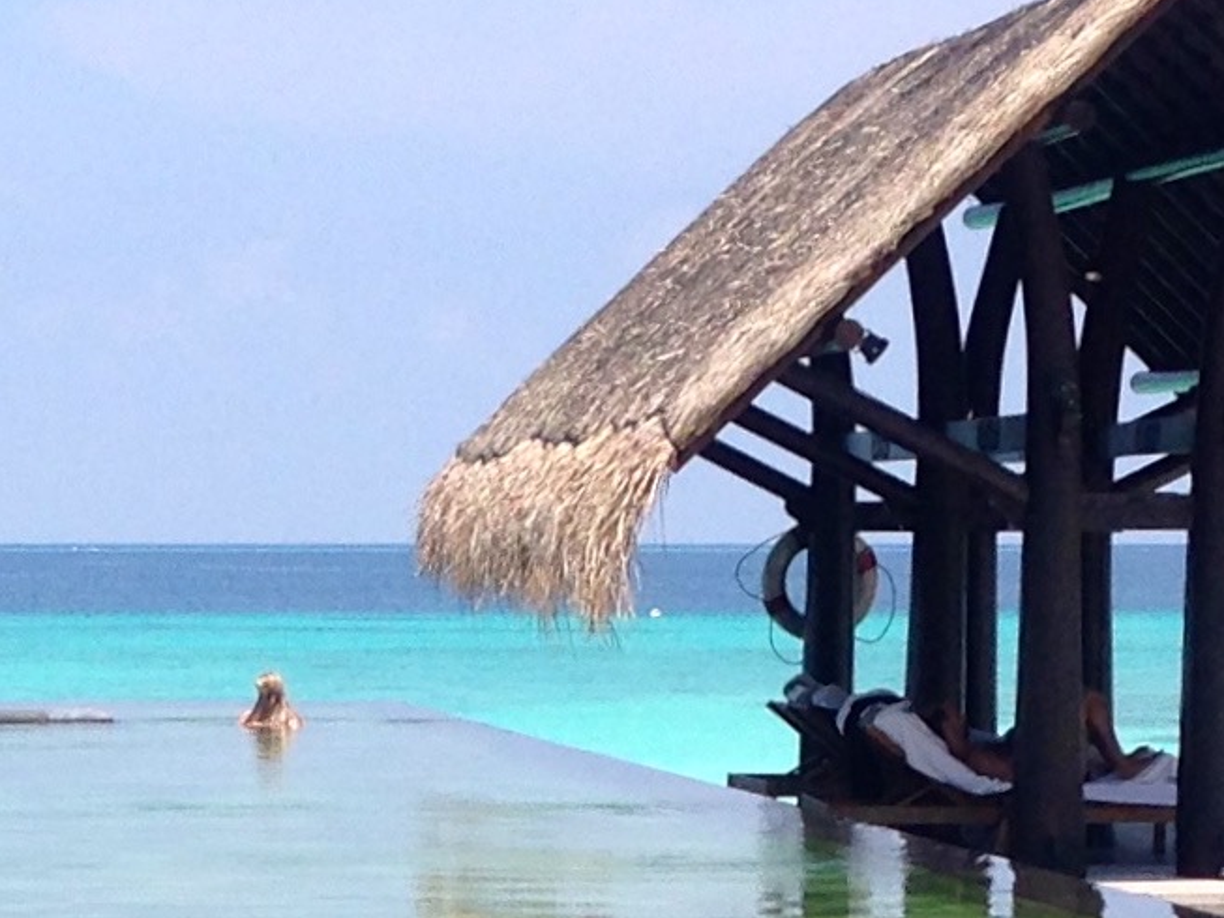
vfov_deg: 9.0
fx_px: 5659
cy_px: 1379
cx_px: 268
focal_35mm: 160
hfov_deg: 12.3
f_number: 2.4
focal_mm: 4.12
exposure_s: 1/1466
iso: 50
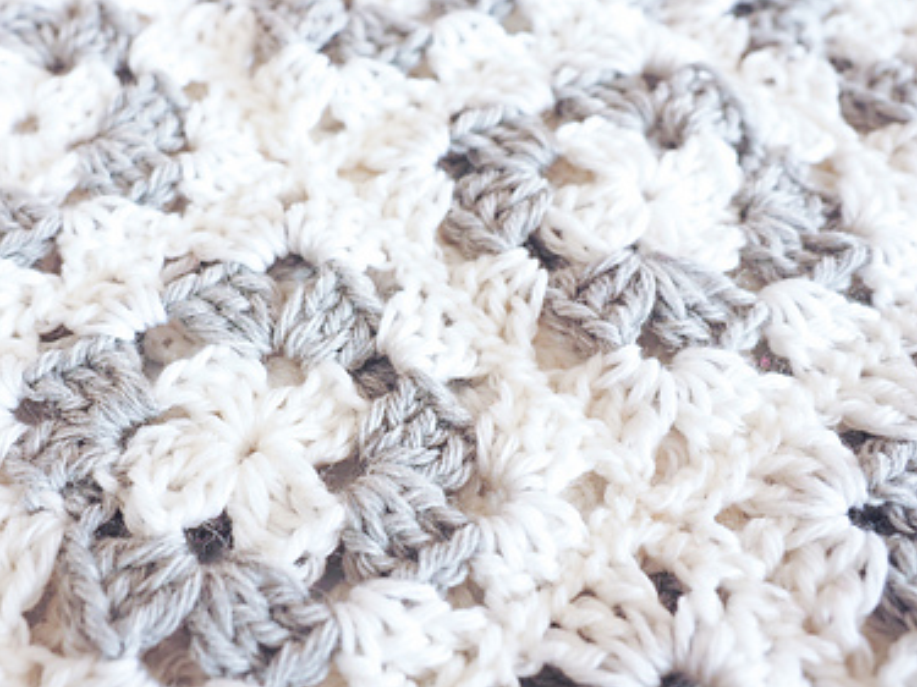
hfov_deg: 55.8
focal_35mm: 32
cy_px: 287
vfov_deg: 44.0
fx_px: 847
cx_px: 313
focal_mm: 12
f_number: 3.2
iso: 500
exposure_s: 1/100
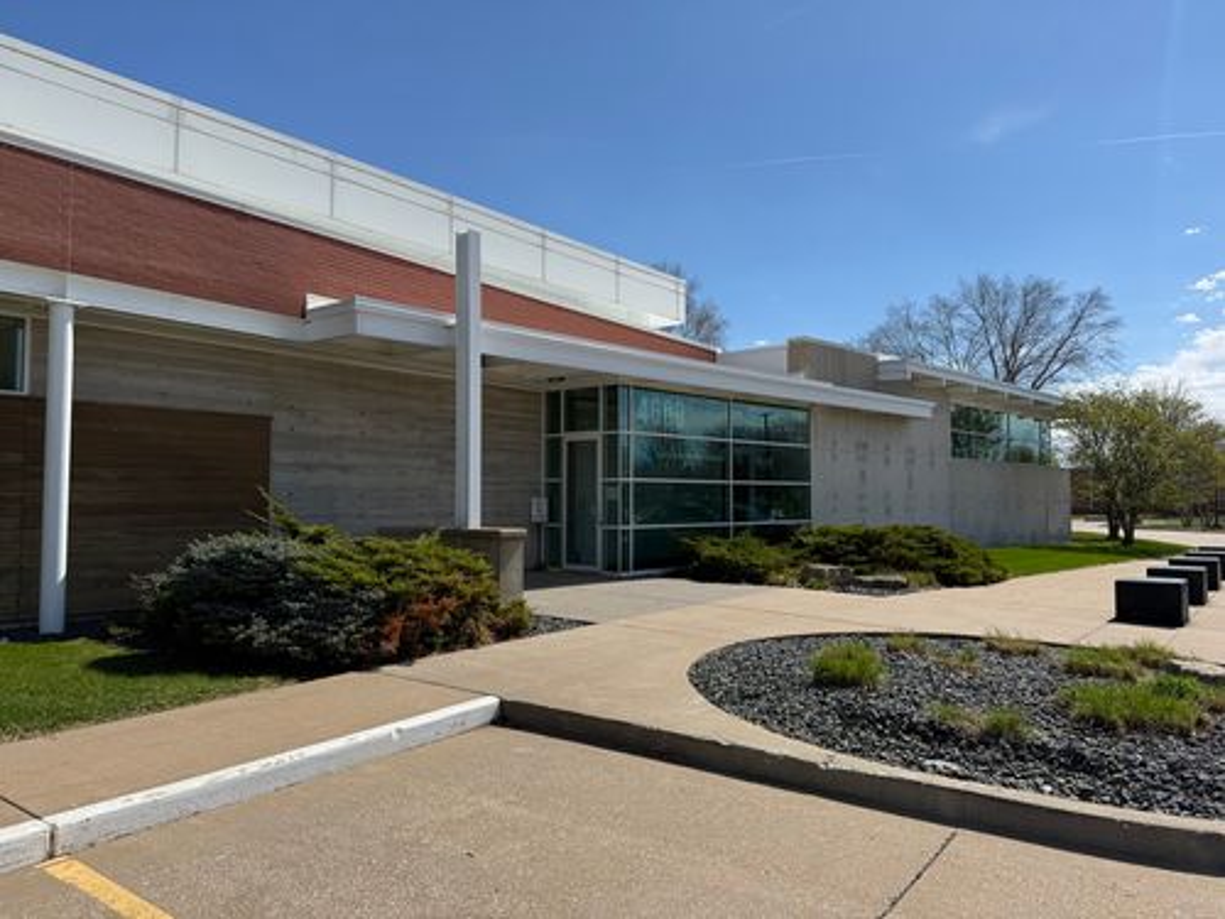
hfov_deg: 71.6
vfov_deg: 56.8
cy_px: 460
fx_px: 849
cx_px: 612
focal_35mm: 24
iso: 80
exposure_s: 1/6173
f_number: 1.78
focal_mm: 6.76
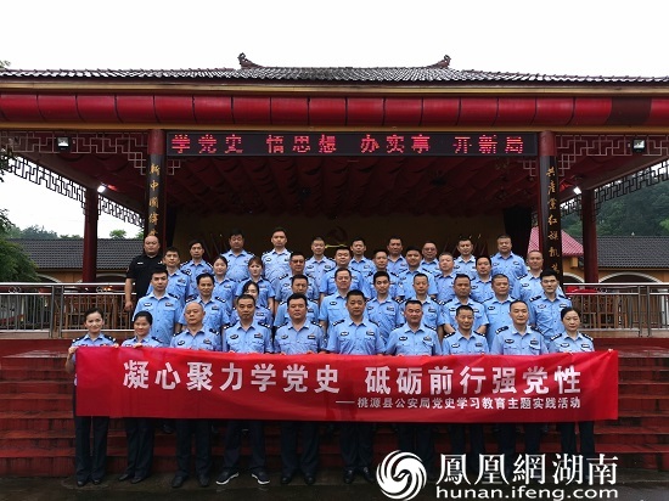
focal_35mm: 30
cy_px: 250
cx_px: 334
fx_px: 580
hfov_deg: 60.0
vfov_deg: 46.8
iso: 50
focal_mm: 5.58
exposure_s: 1/783
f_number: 1.8
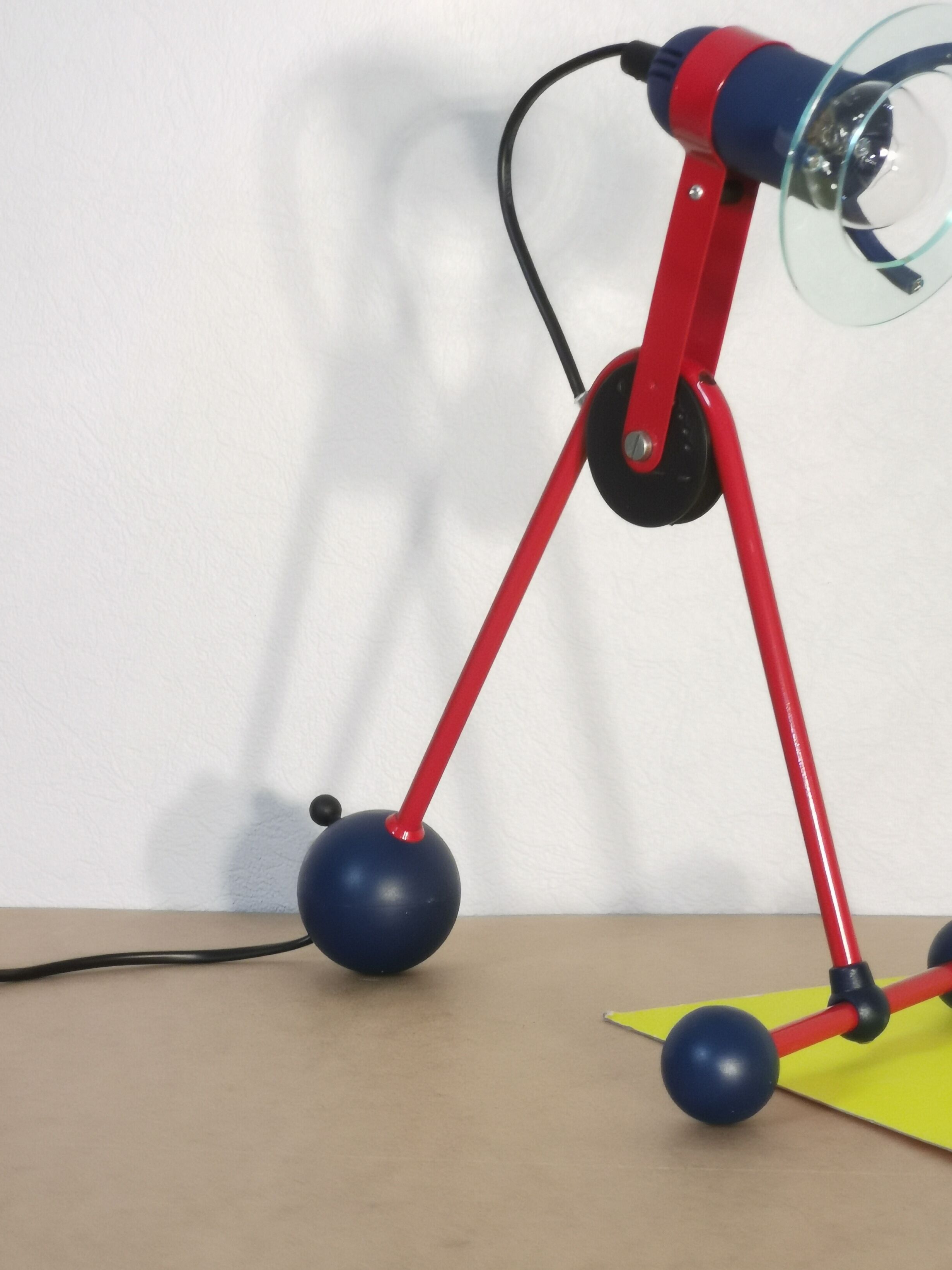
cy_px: 631
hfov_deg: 16.4
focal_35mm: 90
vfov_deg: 21.8
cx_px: 502
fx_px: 3300
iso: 400
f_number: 2.4
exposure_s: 1/25
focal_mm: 7.48
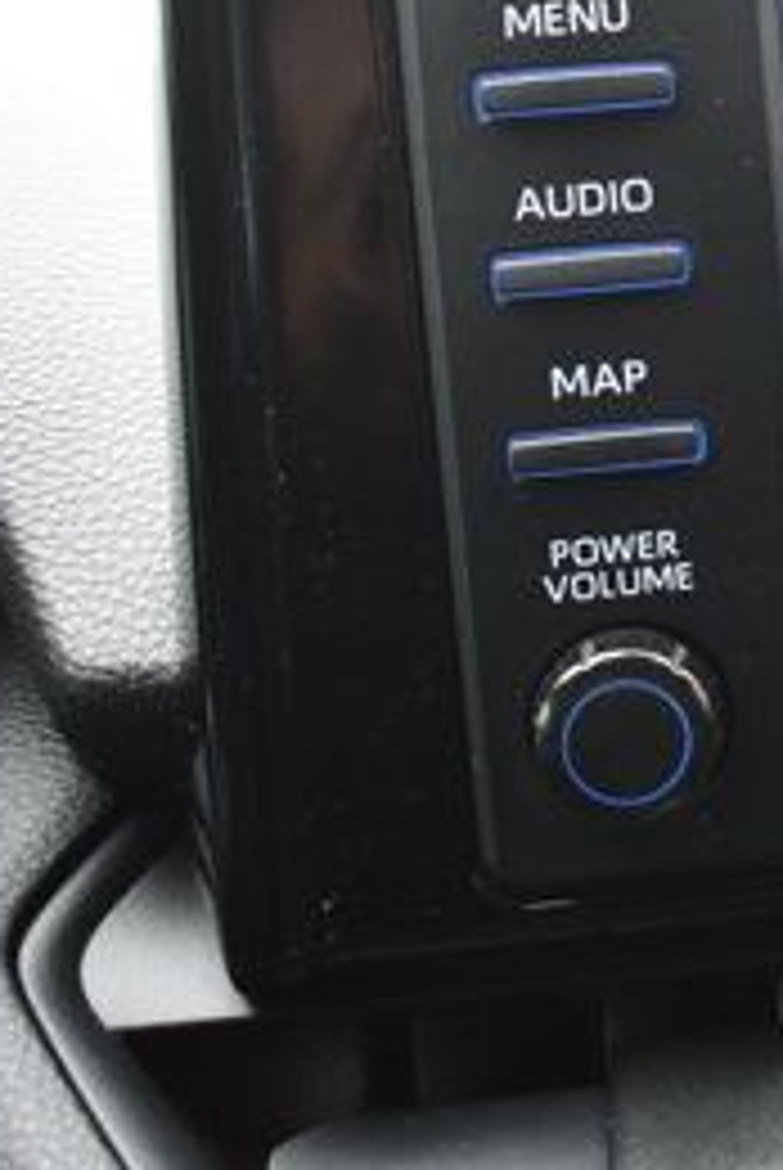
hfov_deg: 13.6
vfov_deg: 22.1
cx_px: 1377
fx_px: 2961
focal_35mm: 91
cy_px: 268
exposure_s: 1/125
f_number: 4
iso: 1250
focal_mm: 25
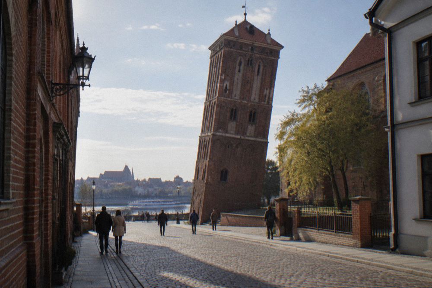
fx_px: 420
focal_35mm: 35
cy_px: 144
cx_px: 216
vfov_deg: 37.8
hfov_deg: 54.5
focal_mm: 35
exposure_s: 1/320
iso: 200
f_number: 5.6
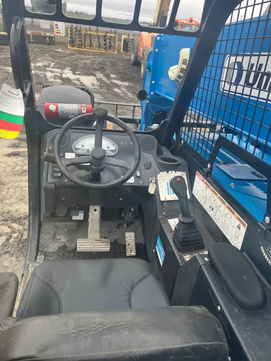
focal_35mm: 28
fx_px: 292
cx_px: 136
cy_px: 180
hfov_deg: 49.8
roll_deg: -6.5
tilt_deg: -28.9
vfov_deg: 63.4
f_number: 1.8
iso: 64
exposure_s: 1/121
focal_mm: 3.99
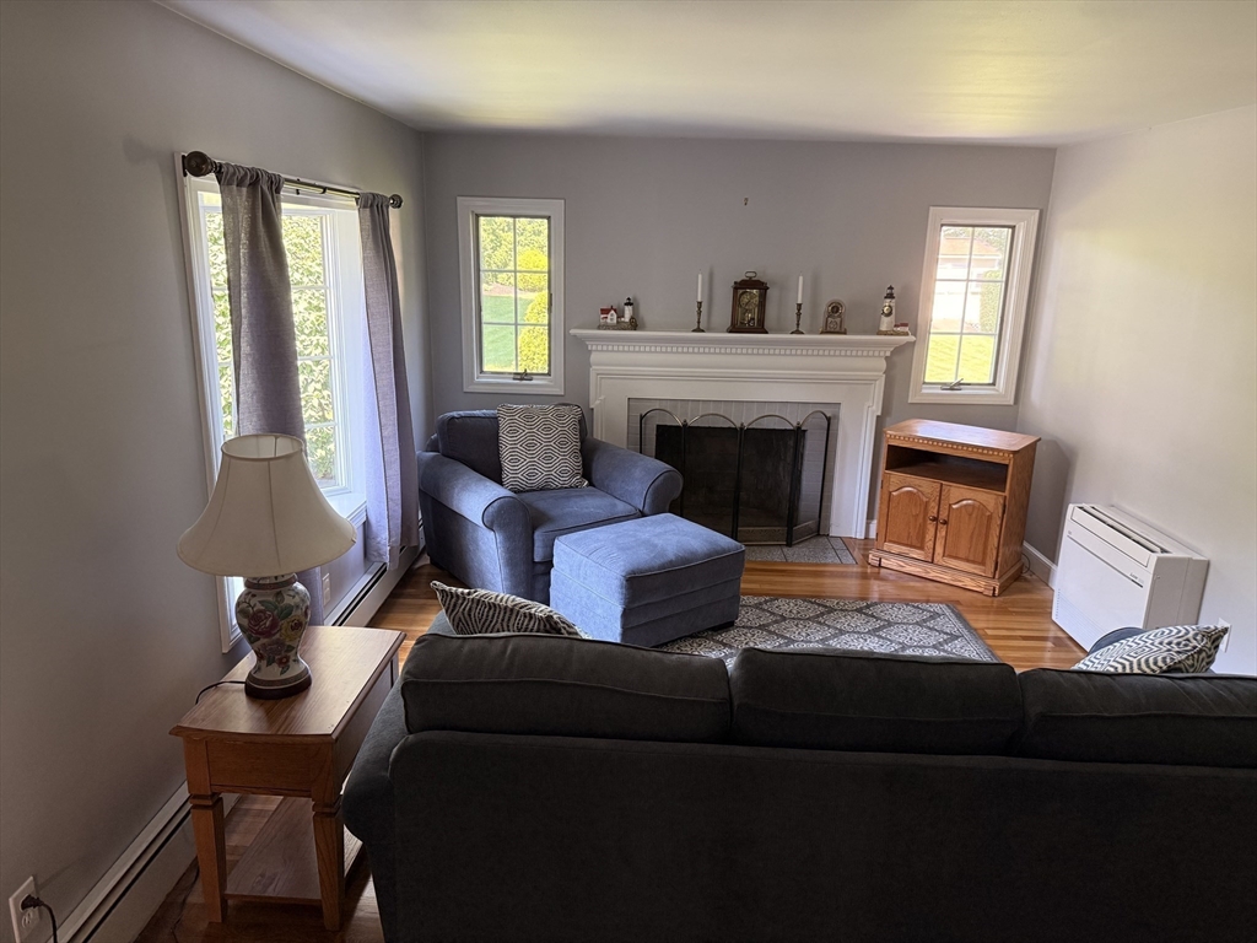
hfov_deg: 71.6
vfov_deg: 56.8
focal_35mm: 24
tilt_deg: -13.5
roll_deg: -1.4
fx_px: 872
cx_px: 628
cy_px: 472
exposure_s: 1/60
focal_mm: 6.76
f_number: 1.78
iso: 320
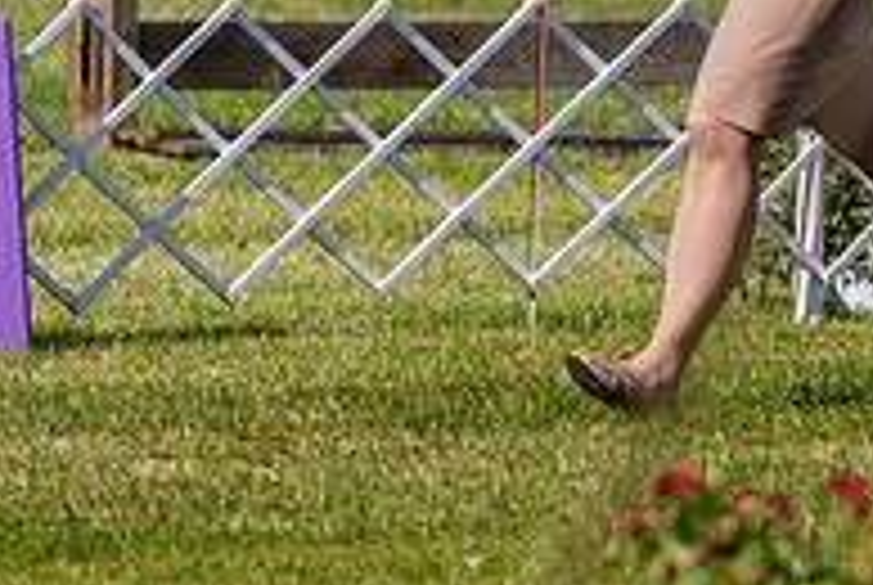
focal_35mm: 569
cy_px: -146
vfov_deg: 2.4
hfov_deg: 3.6
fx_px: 13819
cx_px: 904
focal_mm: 183
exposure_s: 1/1250
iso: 125
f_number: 4
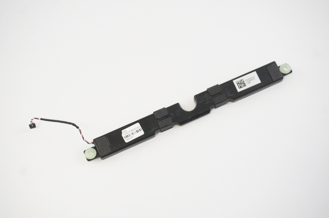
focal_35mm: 57
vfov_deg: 23.7
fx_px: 520
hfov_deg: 35.1
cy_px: 109
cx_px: 164
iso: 5000
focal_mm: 38
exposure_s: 1/250
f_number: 5.6
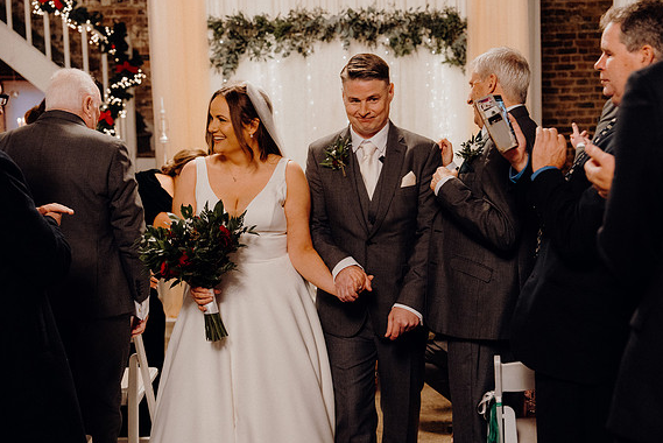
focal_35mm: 52
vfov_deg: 26.0
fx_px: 958
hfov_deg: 38.2
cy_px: 222
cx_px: 334
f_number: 3.5
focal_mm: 51
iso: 4000
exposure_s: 1/160
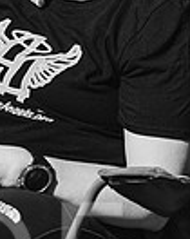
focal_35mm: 239
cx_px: -71
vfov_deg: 8.1
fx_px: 1686
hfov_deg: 6.4
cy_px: 23
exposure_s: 1/10000
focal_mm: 50
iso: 400
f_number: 2.2
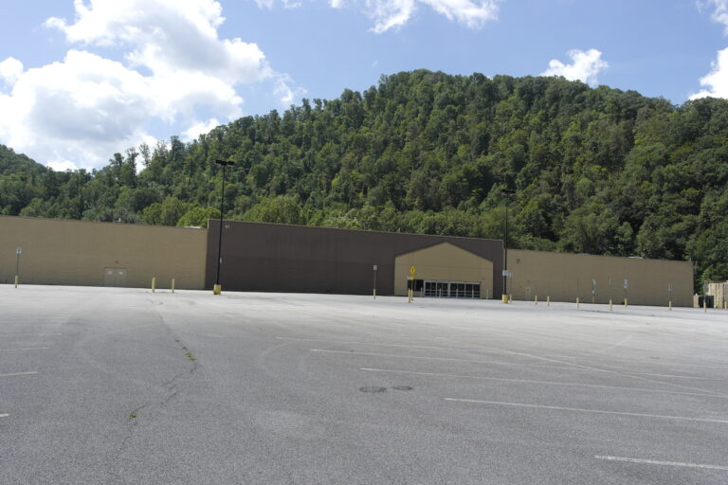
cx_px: 364
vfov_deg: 43.6
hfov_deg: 61.9
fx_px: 607
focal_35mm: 30
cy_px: 242
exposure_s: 1/250
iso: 100
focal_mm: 20
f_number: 7.1
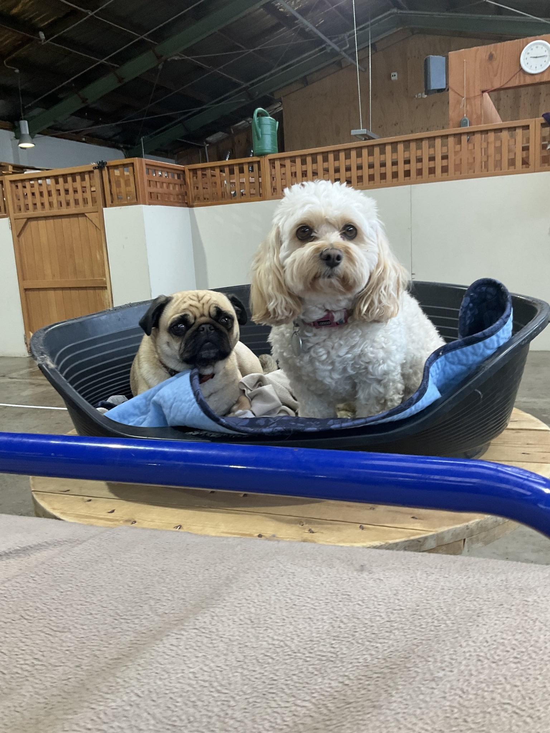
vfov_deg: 61.7
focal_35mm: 29
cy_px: 366
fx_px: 614
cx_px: 275
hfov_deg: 48.2
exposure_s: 1/50
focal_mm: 3
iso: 64
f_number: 1.8
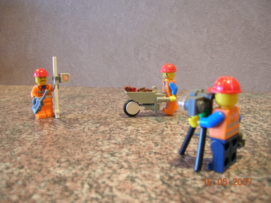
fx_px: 266
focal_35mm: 34
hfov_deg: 54.0
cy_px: 102
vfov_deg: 41.8
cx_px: 136
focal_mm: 5.7
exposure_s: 1/3.4
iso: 67
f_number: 2.9
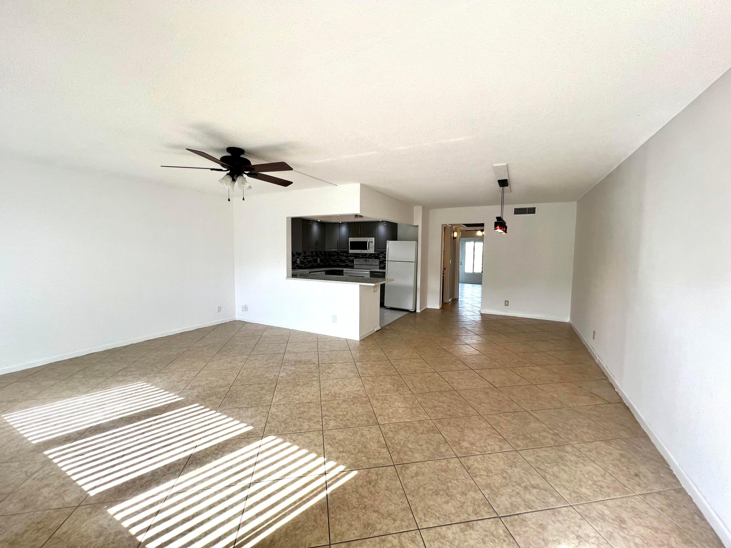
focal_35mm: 13
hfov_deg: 106.2
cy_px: 274
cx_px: 366
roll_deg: +0.0
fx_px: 275
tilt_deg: -4.3
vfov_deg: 89.9
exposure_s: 1/122
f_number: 1.8
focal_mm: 1.57
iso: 32
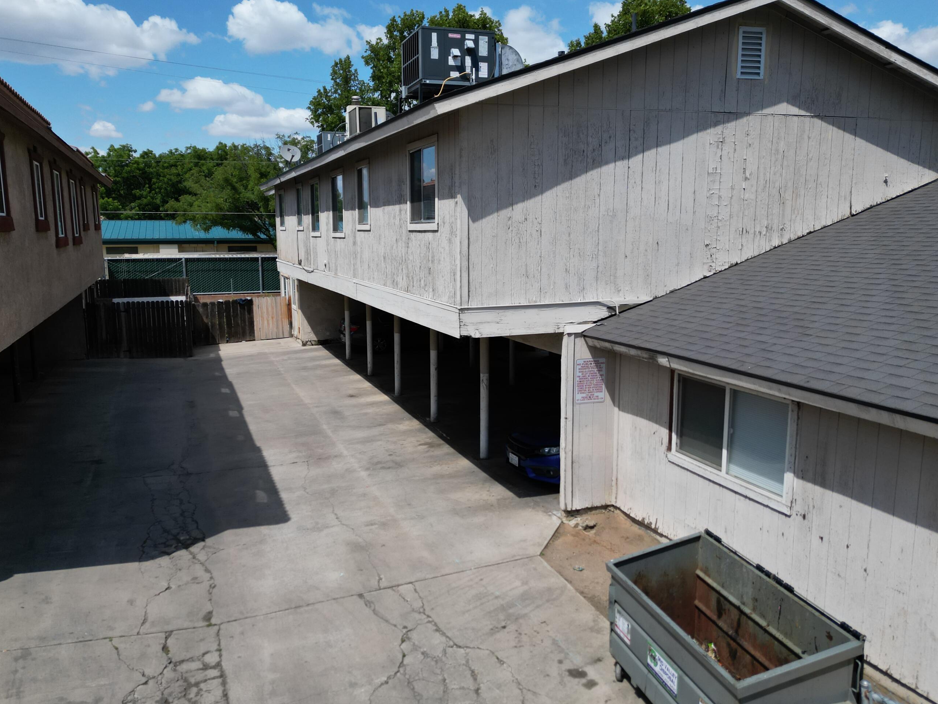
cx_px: 429
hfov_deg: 63.3
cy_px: 351
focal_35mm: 28
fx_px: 759
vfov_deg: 49.8
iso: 120
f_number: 1.7
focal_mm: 6.72
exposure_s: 1/5000
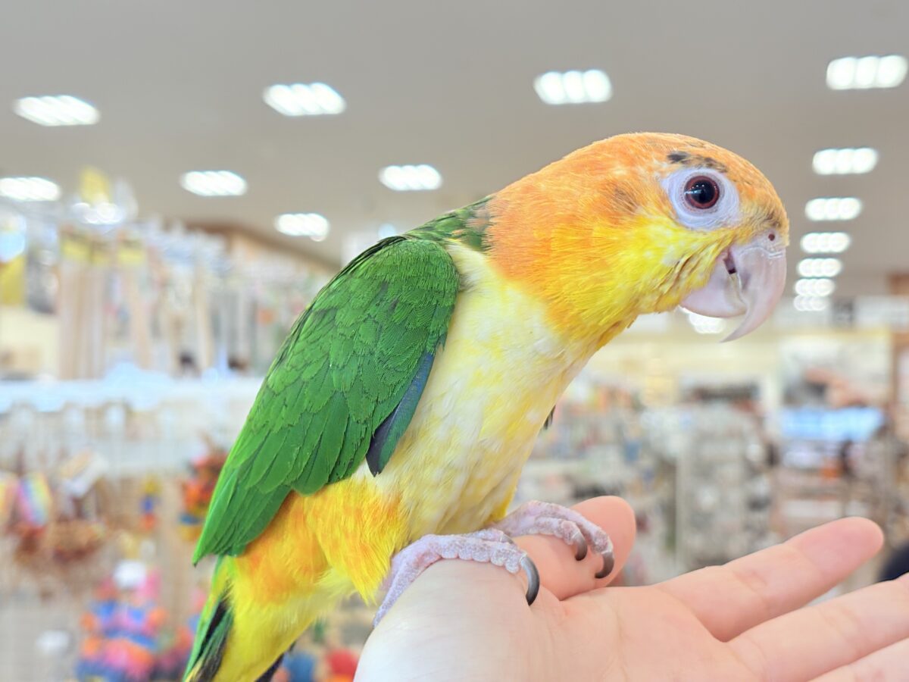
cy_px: 341
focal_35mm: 52
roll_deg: +0.9
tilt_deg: +4.7
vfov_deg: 28.0
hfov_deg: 36.8
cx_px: 454
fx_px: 1365
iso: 64
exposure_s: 1/100
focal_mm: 5.96
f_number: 1.6
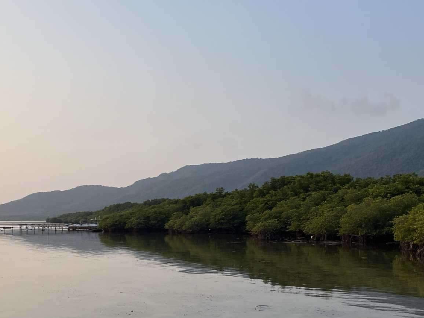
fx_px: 551
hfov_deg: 41.4
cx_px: 135
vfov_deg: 31.7
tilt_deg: -1.5
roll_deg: +0.5
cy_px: 228
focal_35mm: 45
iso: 50
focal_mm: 5.1
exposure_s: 1/1776
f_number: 1.6
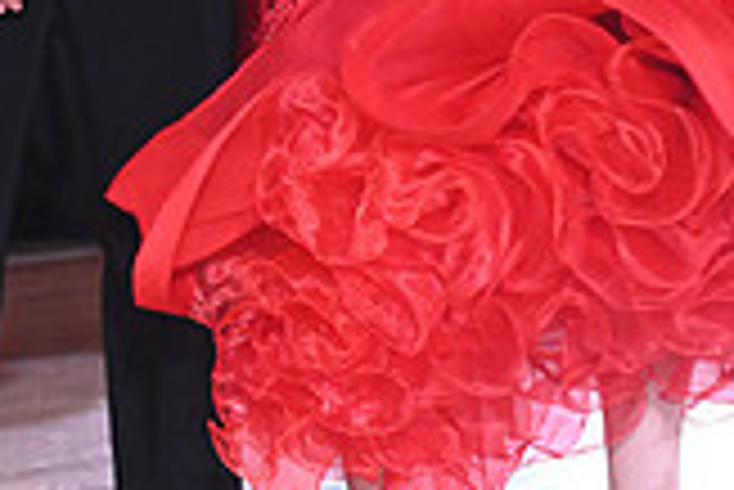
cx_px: 142
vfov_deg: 3.2
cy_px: -234
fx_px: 8714
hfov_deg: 4.8
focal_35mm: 427
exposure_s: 1/400
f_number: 5.6
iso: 5000
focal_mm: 120
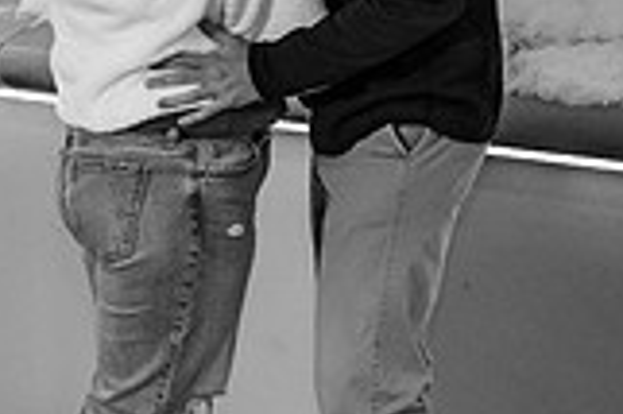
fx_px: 3682
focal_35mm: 213
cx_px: 308
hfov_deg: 9.7
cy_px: -168
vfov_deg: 6.4
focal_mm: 44
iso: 1000
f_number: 4.5
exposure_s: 1/200
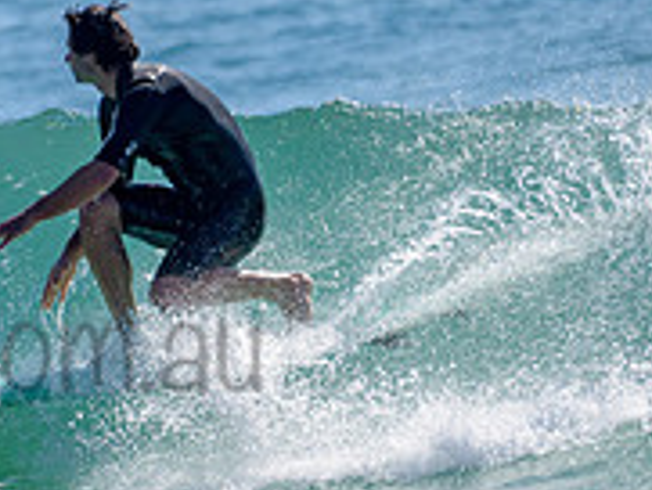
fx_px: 35566
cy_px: 188
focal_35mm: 1887
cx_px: 117
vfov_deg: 0.8
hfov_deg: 1.1
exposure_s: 1/2000
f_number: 5.6
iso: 140
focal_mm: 500
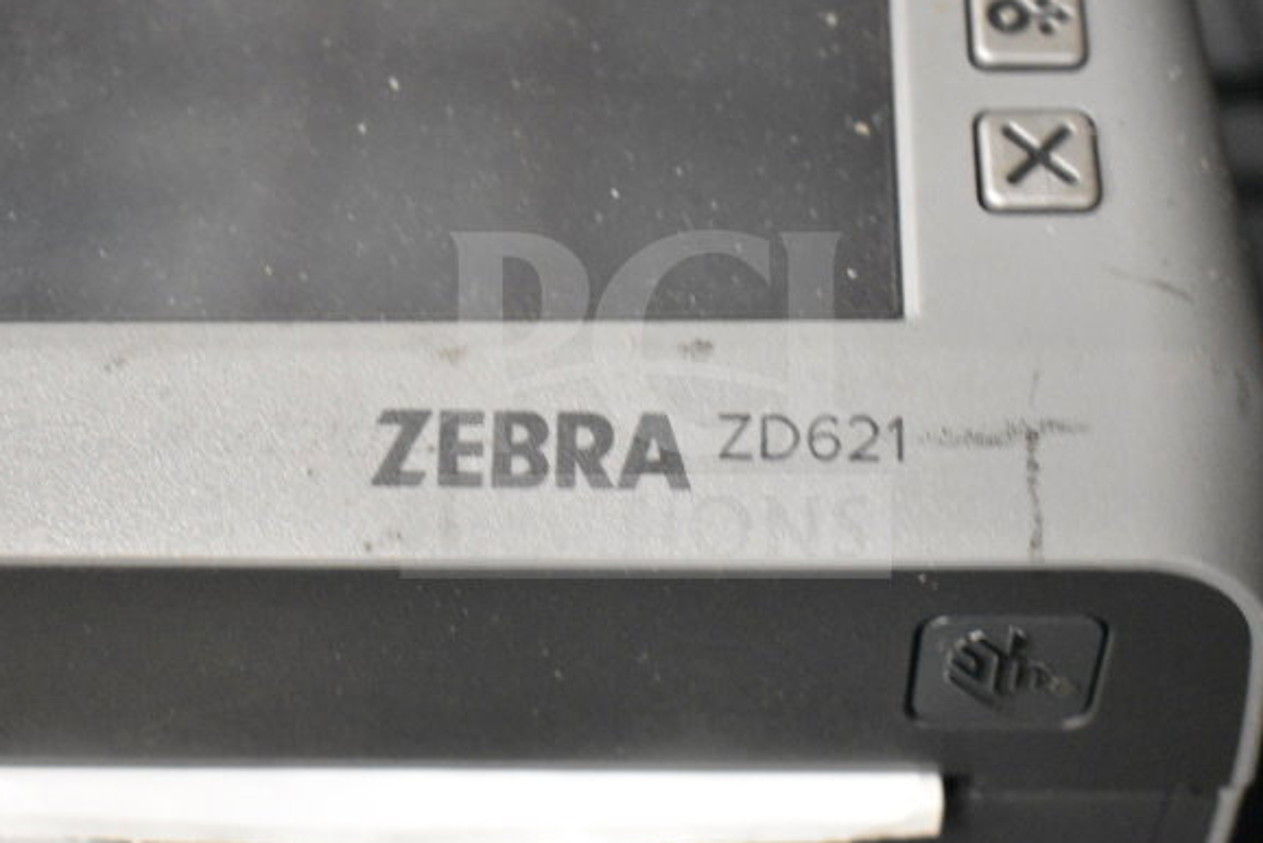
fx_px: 2001
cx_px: 645
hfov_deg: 35.0
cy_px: 405
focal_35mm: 57
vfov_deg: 23.8
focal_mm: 36
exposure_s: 1/60
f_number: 4.8
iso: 11400
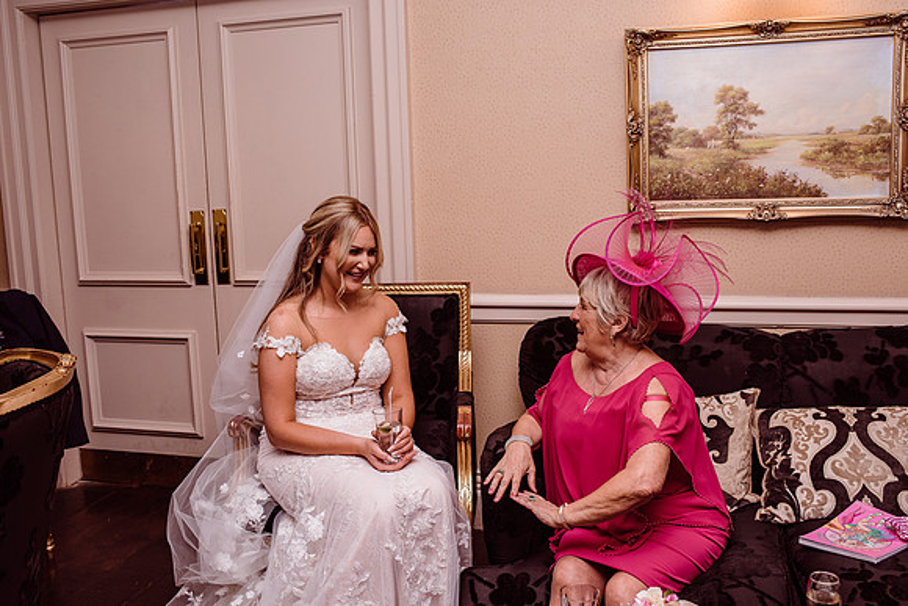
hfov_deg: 54.4
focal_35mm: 35
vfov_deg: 37.9
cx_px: 454
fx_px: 883
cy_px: 303
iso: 400
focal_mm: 35
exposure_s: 1/200
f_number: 4.5
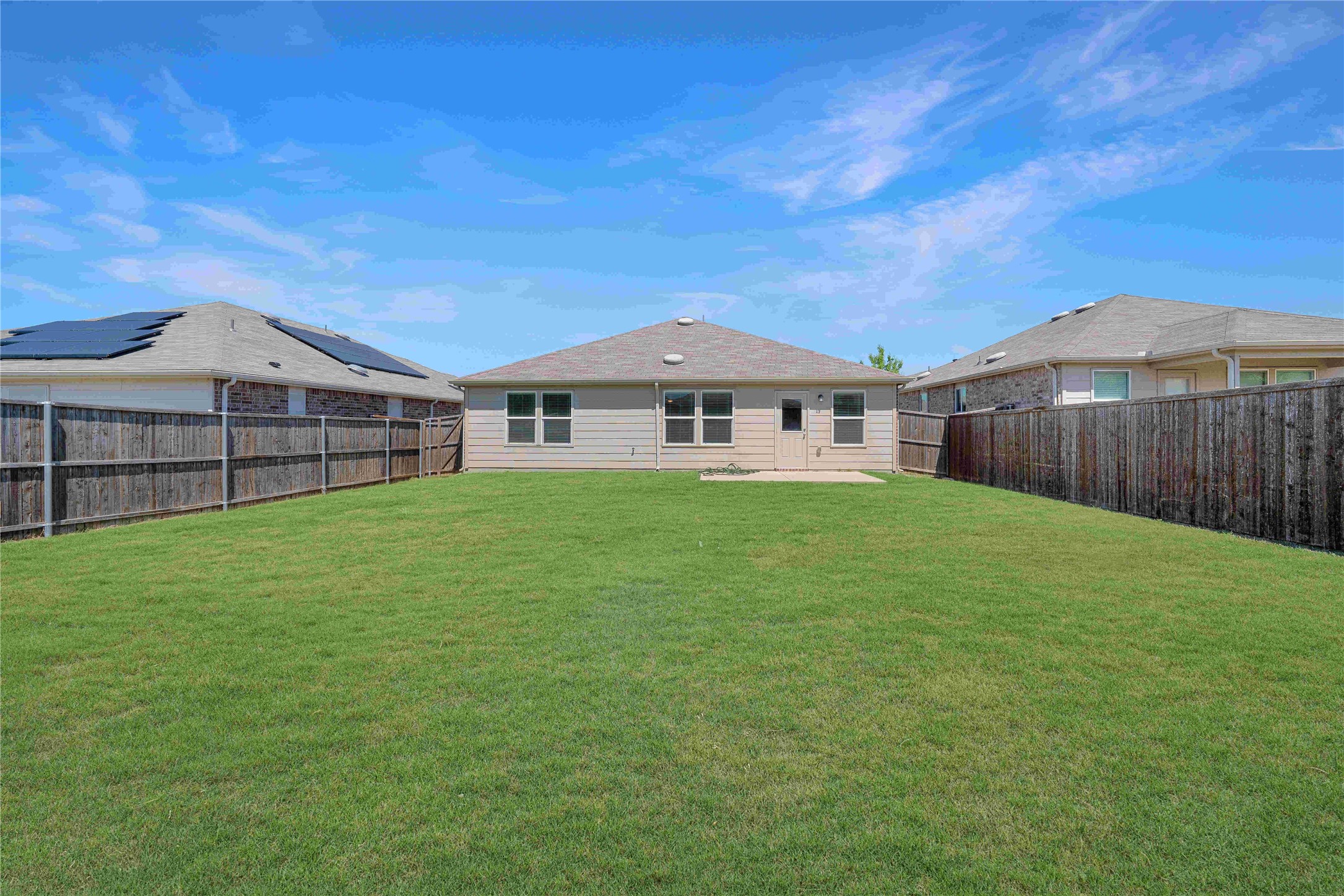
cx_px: 672
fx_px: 448
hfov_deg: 112.6
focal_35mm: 12
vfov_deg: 90.0
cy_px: 448
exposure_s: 1/800
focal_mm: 12
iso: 500
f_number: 9
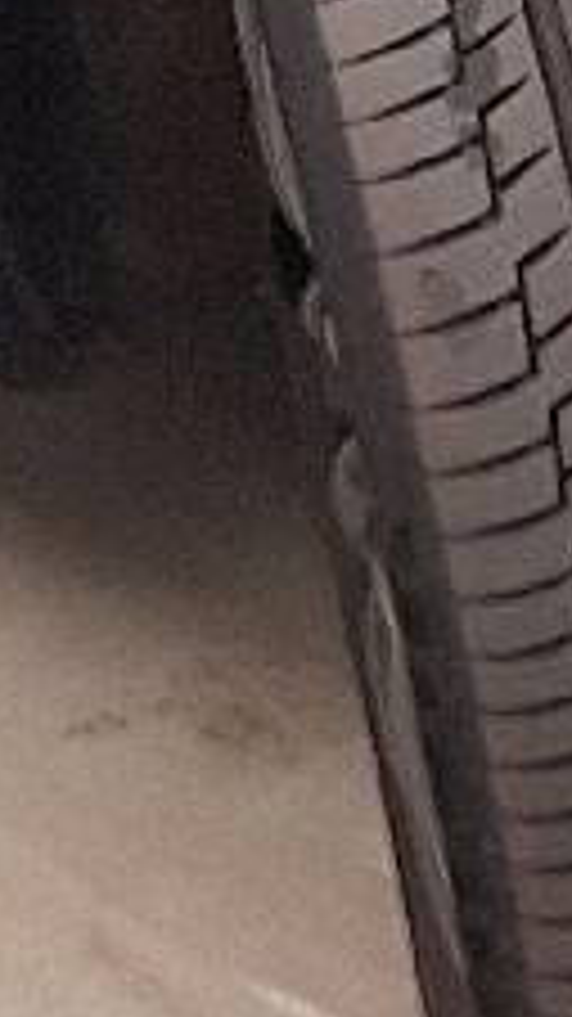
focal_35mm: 213
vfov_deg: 9.8
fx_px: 5748
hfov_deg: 5.6
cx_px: 883
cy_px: -490
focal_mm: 5.54
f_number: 1.8
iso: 64
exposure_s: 1/100
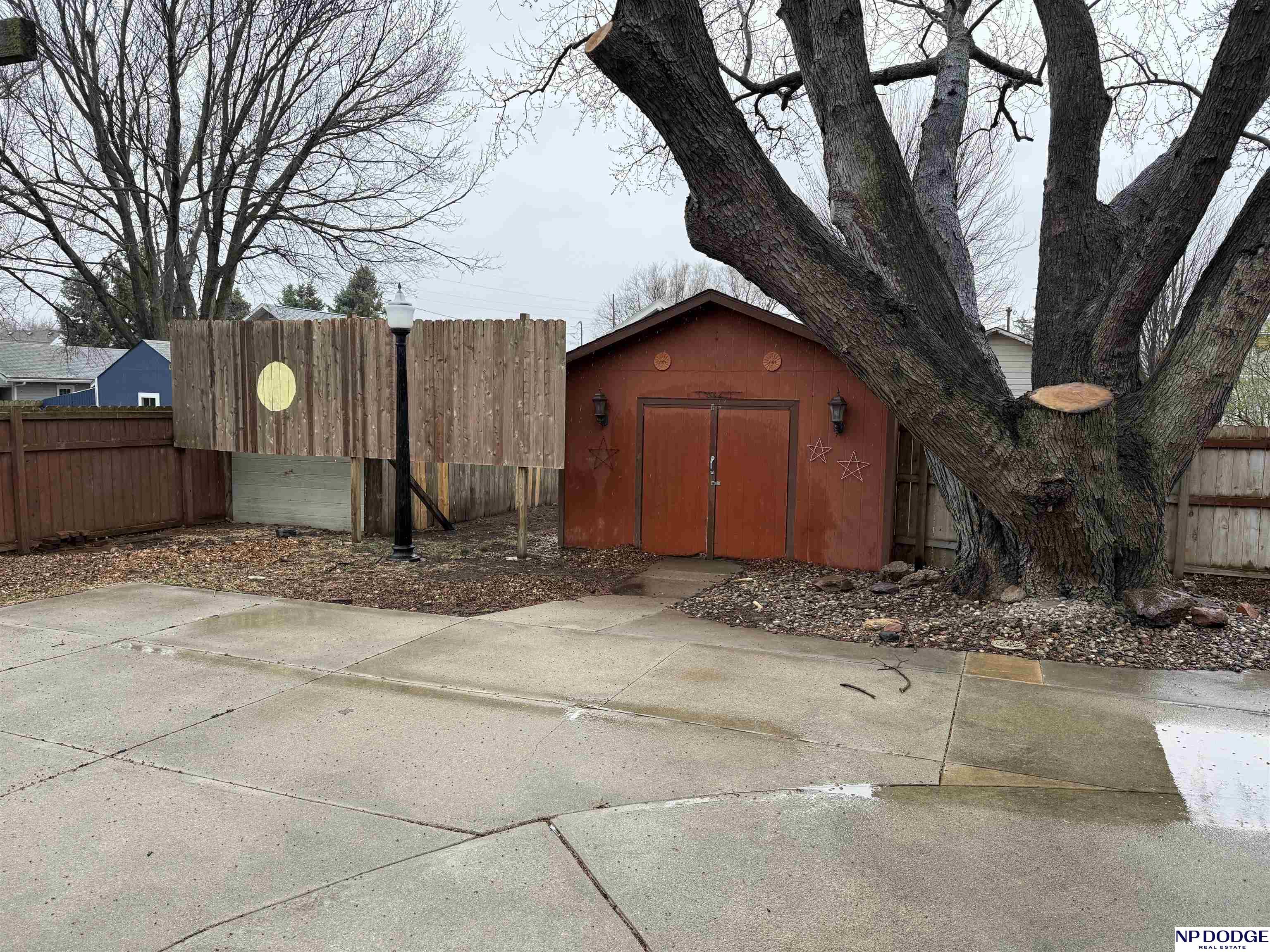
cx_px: 635
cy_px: 476
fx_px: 881
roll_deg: -0.8
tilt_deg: -3.7
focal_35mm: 24
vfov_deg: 56.8
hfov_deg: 71.6
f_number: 1.78
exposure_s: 1/671
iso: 100
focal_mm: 6.76
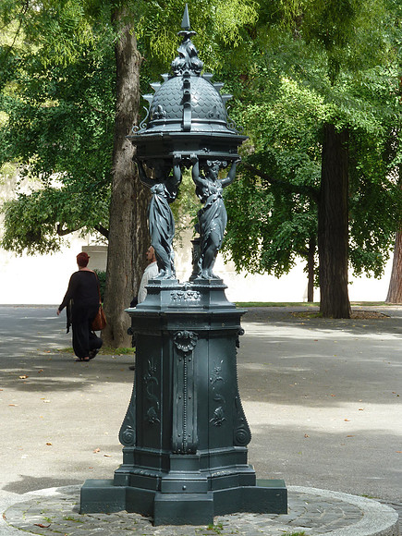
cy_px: 268
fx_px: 1610
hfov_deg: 14.2
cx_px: 201
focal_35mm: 104
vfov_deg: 18.9
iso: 80
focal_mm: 17
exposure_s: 1/100
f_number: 4.3
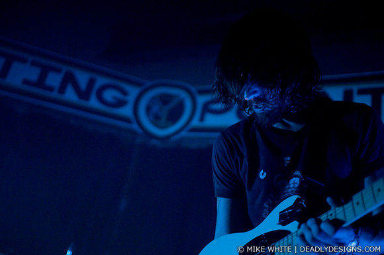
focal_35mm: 45
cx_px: 192
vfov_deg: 29.8
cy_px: 128
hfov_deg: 43.7
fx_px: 479
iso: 1000
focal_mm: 30
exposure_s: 1/50
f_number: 1.4
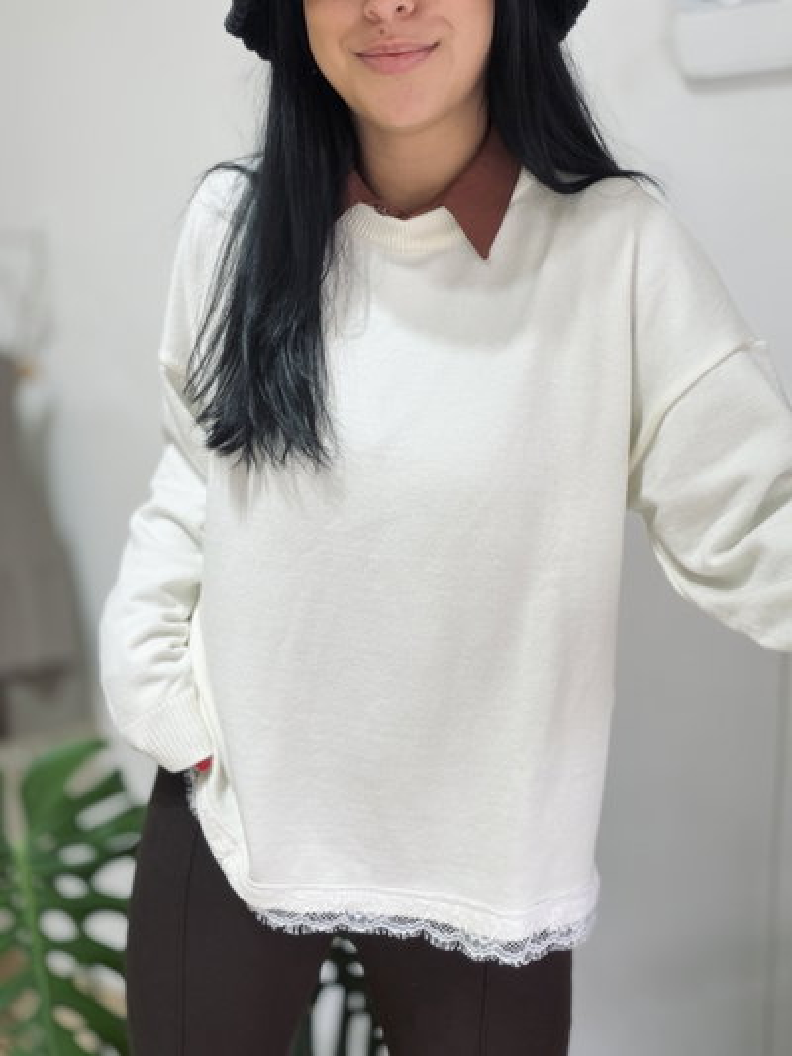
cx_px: 396
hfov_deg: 46.8
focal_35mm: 30
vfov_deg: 60.0
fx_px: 915
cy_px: 528
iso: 64
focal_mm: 2.71
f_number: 1.9
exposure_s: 1/50
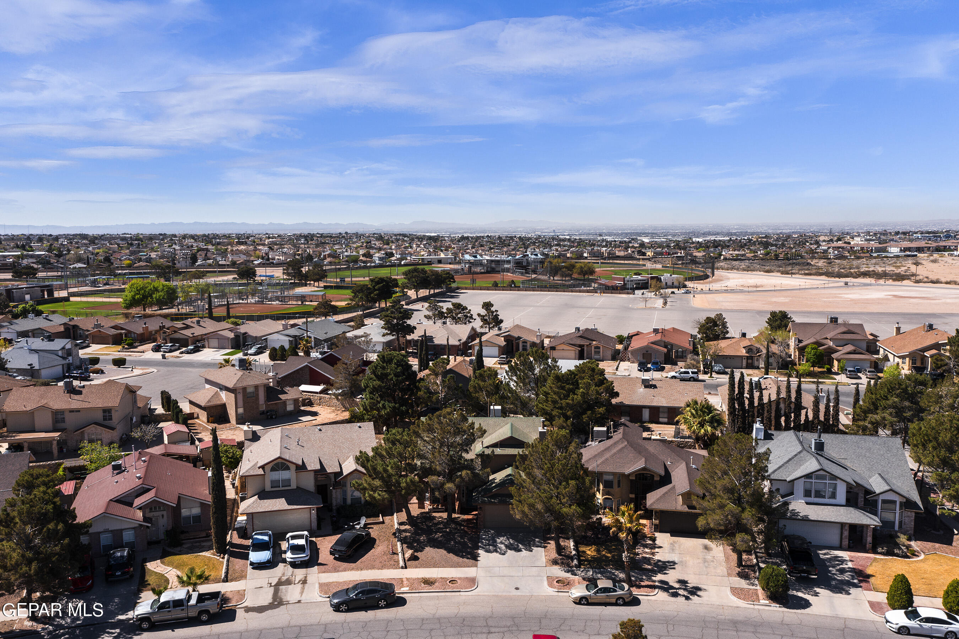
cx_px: 480
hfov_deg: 65.5
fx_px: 746
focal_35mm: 28
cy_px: 320
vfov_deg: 46.4
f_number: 5.6
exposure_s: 1/500
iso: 100
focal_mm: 10.26
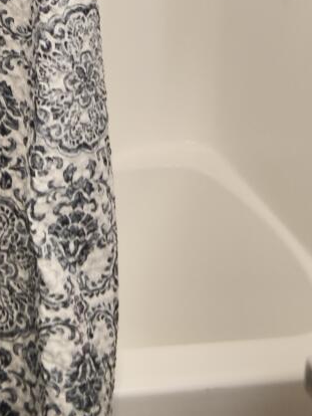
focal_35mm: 125
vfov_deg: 13.5
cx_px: -115
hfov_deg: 11.5
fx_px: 1501
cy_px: -409
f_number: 3.5
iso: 100
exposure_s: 1/10
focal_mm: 18
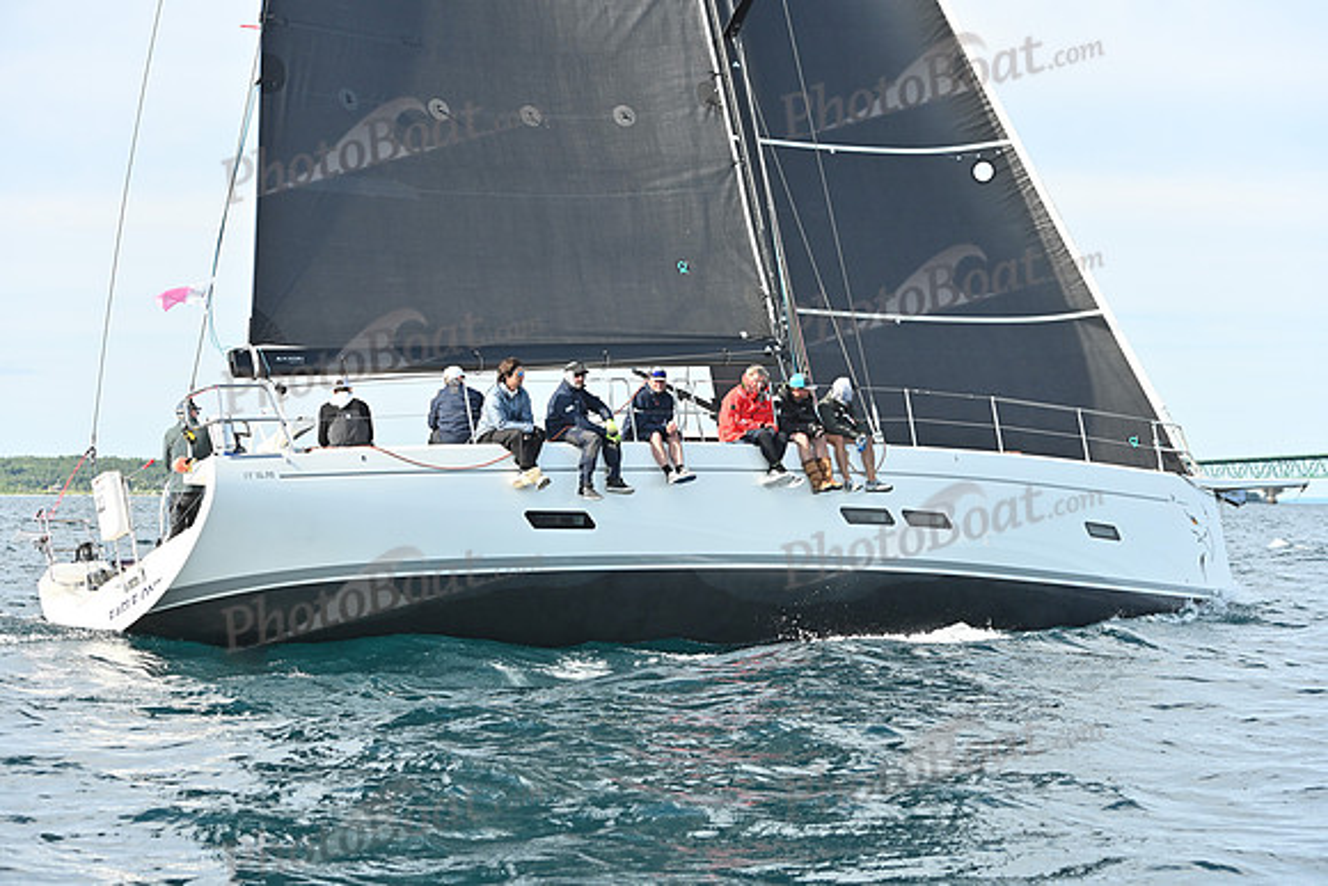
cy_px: 443
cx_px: 664
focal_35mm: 75
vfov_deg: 18.2
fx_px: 2767
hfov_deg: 27.0
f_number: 5
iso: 320
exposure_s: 1/1000
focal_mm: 75
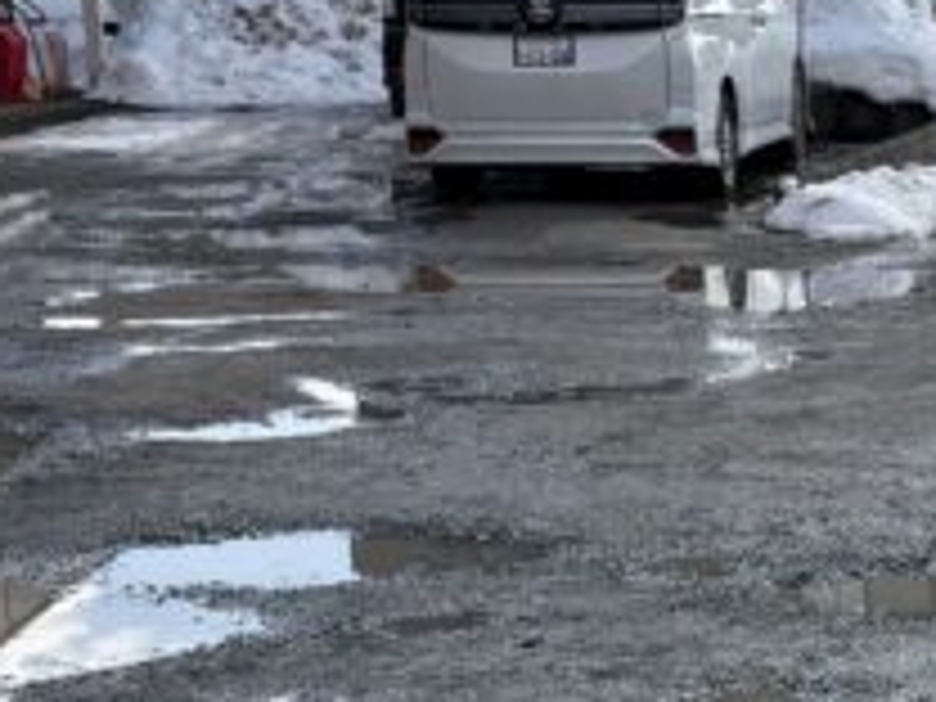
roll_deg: +0.8
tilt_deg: -11.3
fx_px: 3461
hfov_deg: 14.4
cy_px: 652
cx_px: 1413
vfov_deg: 11.5
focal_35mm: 128
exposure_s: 1/7813
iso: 64
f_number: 1.6
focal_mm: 5.96
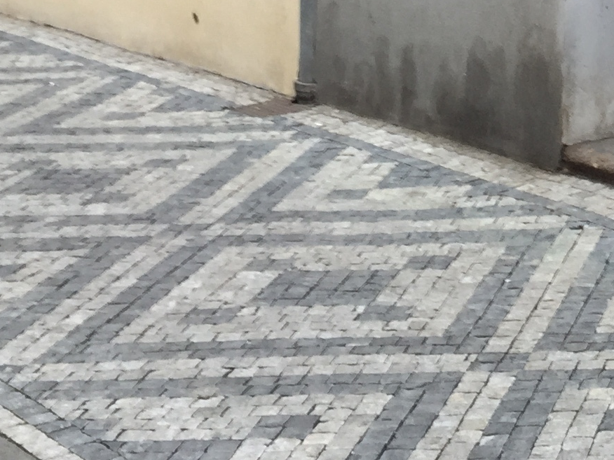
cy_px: -262
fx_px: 1916
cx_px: 939
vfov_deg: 12.9
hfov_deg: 16.5
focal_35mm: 108
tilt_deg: +0.7
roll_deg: -1.0
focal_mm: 4.15
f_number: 2.2
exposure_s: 1/50
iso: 32
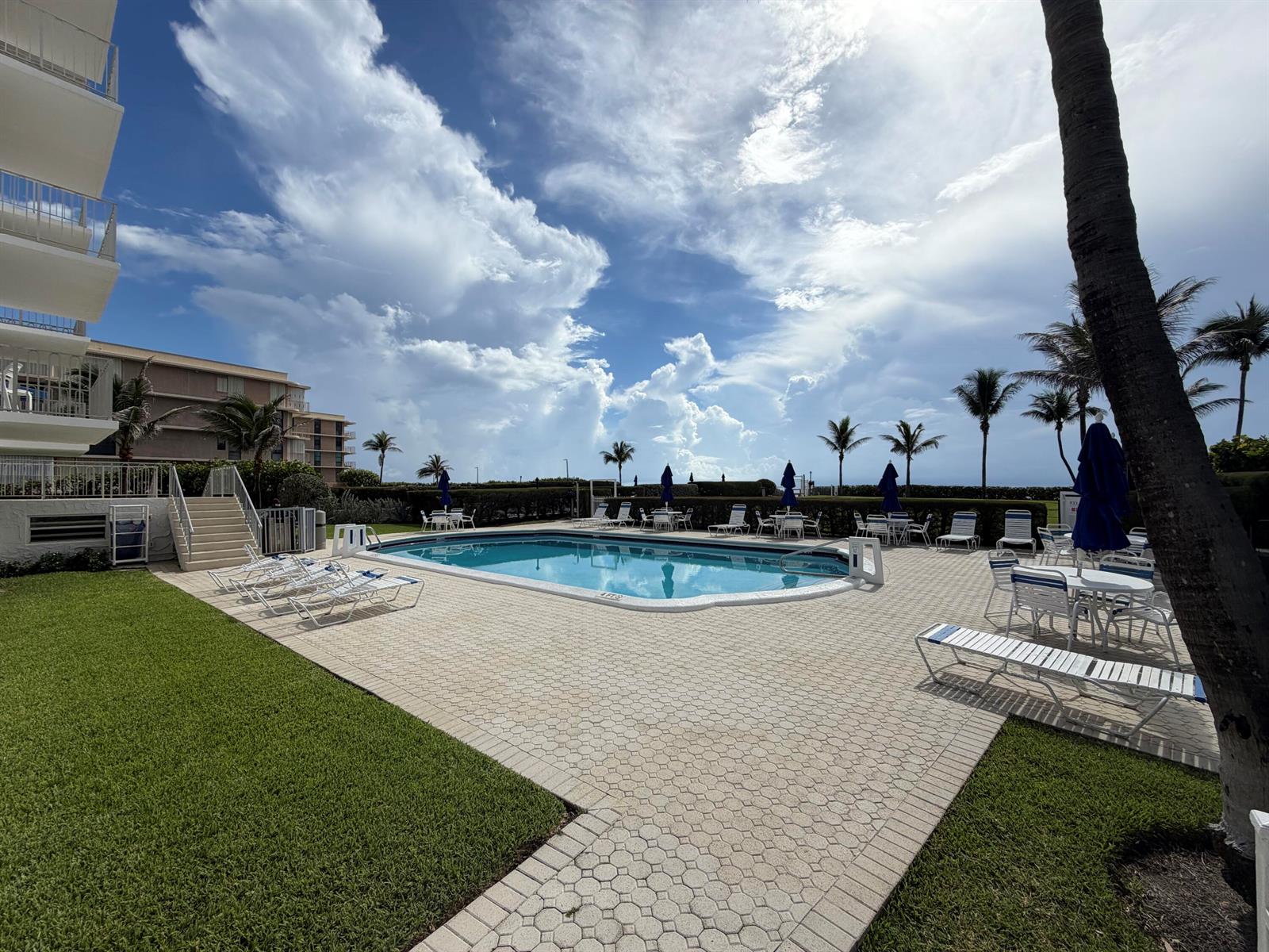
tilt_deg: +2.0
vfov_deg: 85.7
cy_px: 476
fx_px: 513
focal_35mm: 14
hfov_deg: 102.1
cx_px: 634
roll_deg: +0.7
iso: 20
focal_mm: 2.22
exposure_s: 1/2165
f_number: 2.2
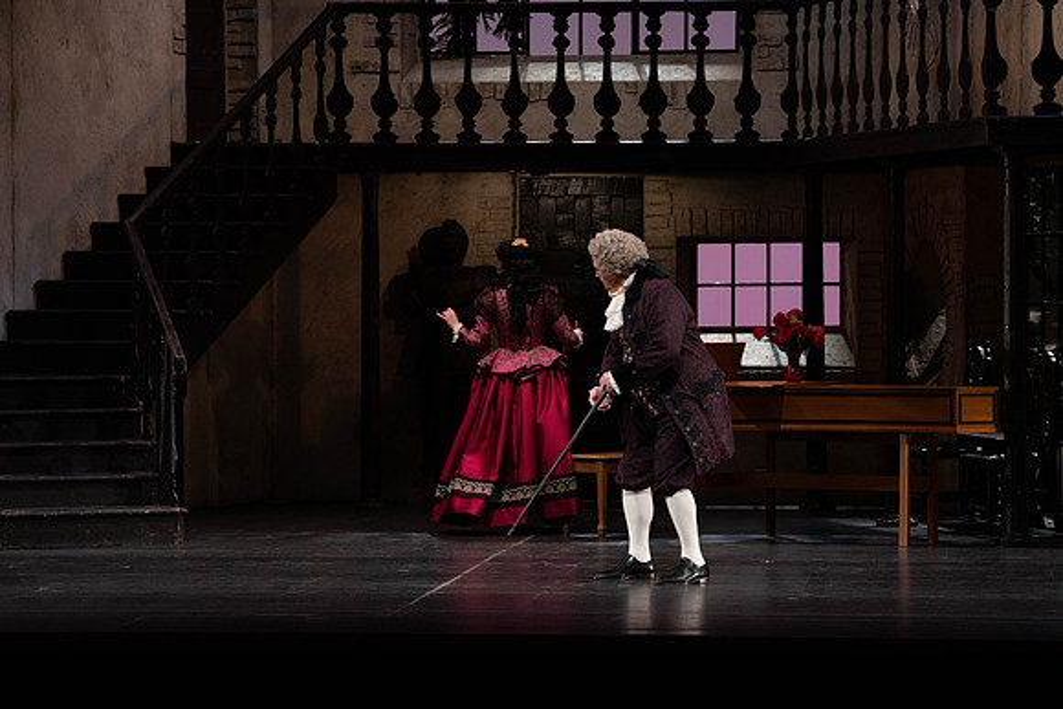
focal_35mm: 133
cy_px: 354
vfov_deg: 10.3
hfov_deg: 15.4
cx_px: 532
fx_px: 3928
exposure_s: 1/250
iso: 3200
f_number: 8
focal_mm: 133
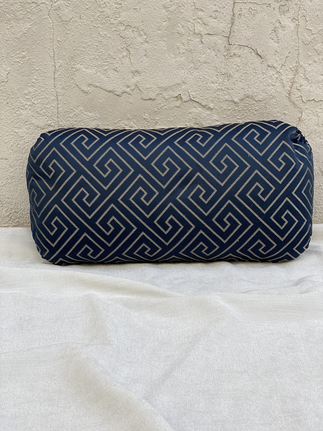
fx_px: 647
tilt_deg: -16.0
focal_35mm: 52
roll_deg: -0.1
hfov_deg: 28.0
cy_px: 216
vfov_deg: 36.8
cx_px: 162
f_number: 2
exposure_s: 1/313
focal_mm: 6
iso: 20
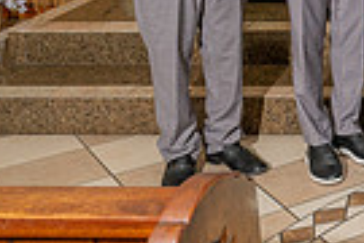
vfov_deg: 12.7
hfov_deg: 16.0
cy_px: -112
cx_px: 698
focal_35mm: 103
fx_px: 1041
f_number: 3.5
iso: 320
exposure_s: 1/200
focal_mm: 24
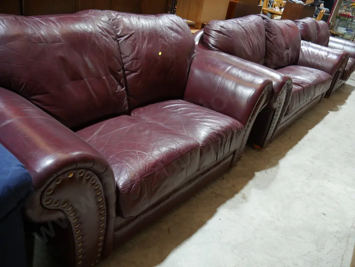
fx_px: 287
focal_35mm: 28
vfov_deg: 49.8
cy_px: 134
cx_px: 178
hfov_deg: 63.4
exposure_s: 1/60
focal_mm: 14
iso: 500
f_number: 3.5
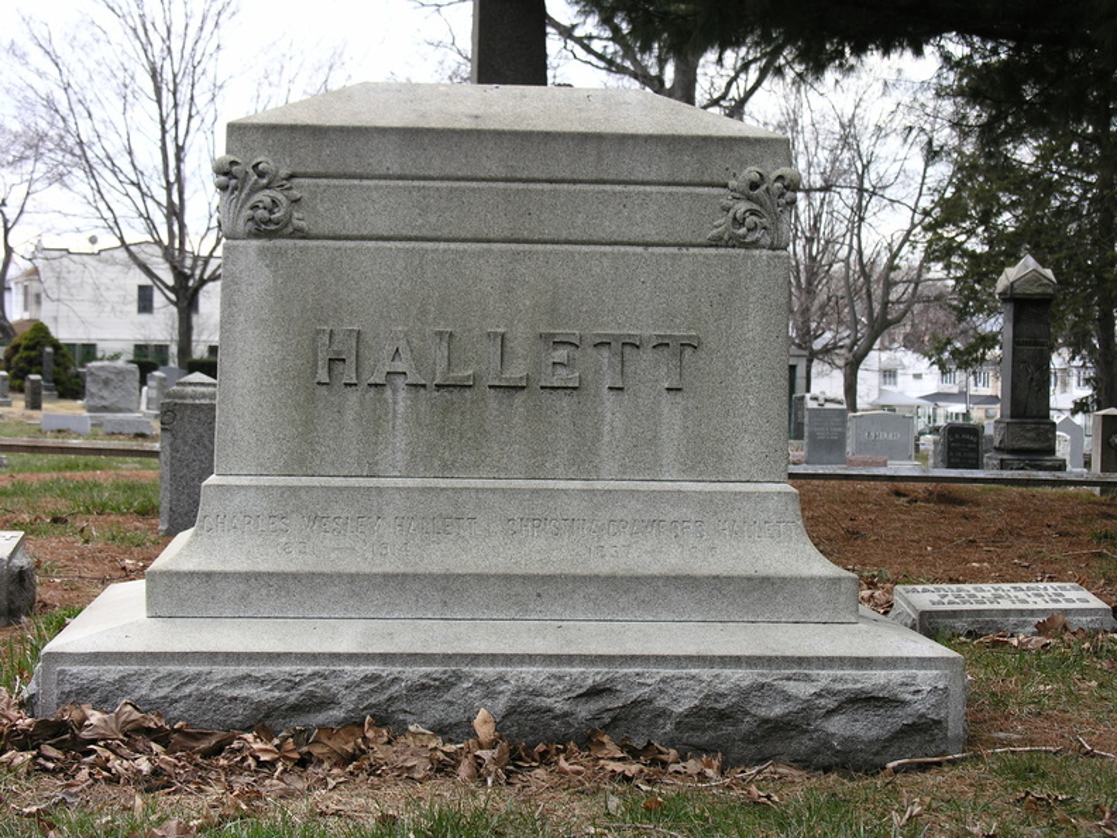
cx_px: 558
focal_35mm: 71
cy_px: 419
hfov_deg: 27.4
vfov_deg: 20.7
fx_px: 2291
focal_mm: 18
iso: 50
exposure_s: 1/124
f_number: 3.7
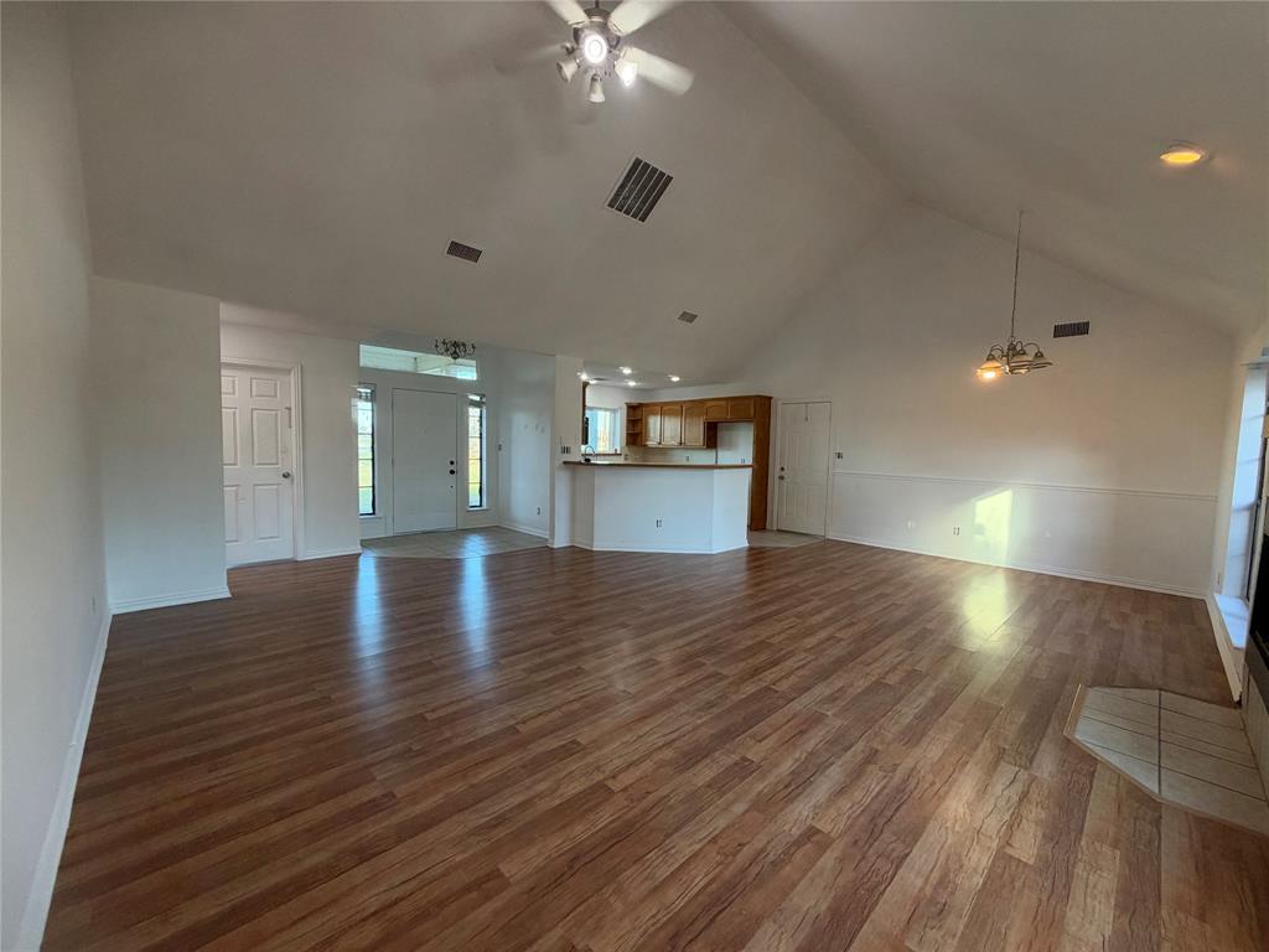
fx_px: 513
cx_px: 634
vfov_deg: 85.7
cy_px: 476
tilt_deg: -3.7
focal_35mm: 14
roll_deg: -1.2
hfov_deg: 102.1
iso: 200
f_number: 2.2
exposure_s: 1/60
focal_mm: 2.22
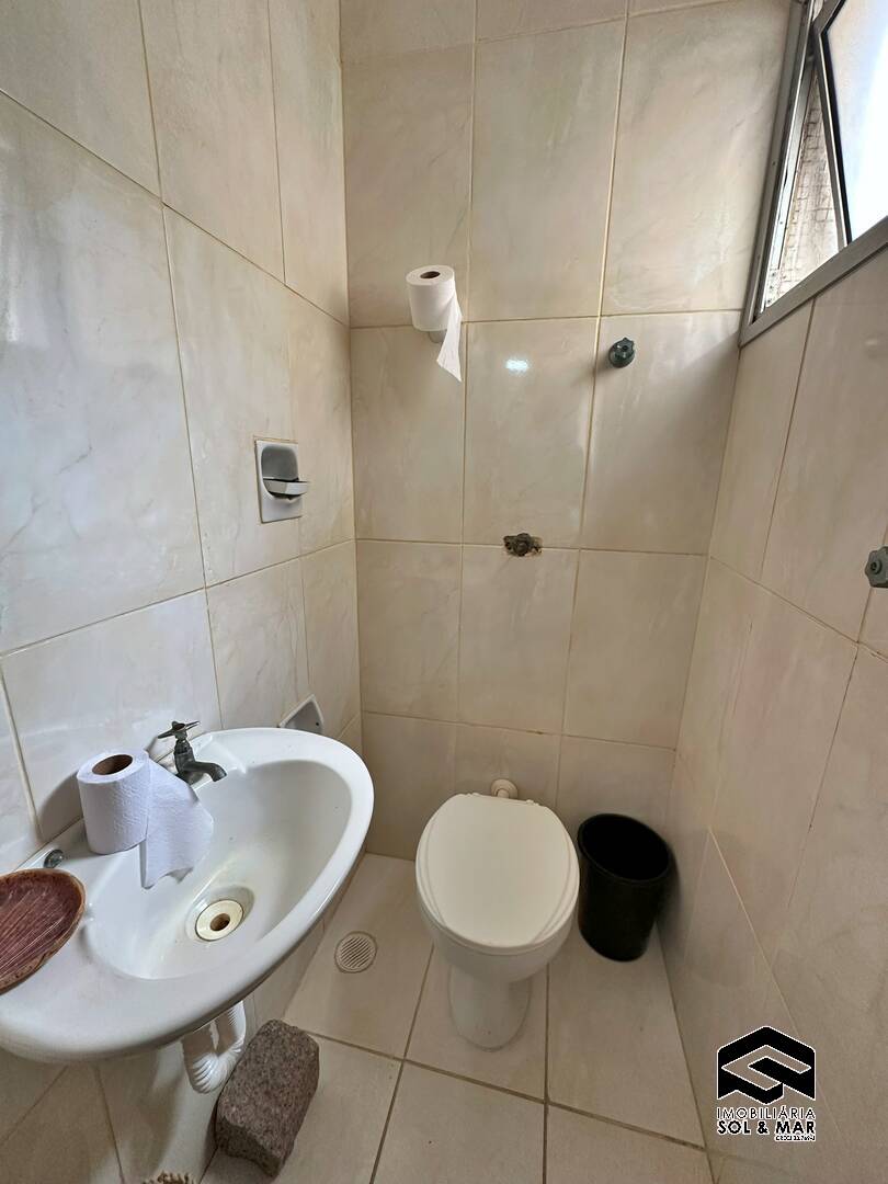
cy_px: 592
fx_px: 479
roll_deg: -1.2
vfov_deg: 102.1
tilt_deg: -14.1
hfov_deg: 85.7
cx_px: 444
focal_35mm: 14
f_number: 2.2
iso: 250
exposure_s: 1/99
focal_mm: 2.22
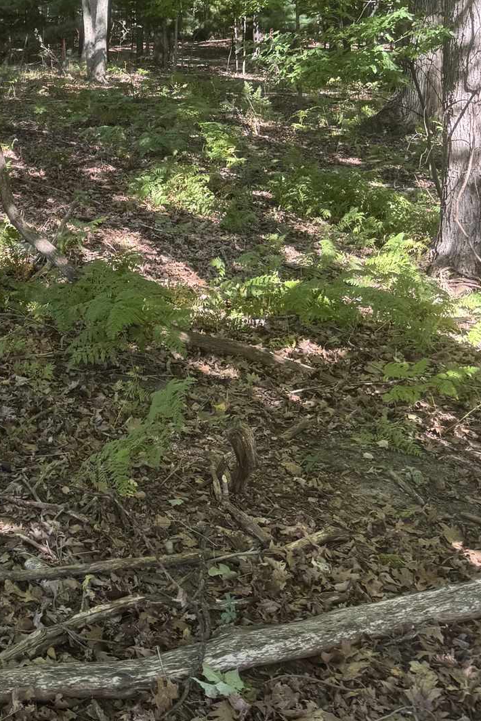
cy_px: 28
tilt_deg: -1.1
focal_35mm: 54
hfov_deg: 23.1
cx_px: -83
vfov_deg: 34.1
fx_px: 1082
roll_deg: +0.2
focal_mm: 6.76
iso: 64
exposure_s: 1/160
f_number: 1.78
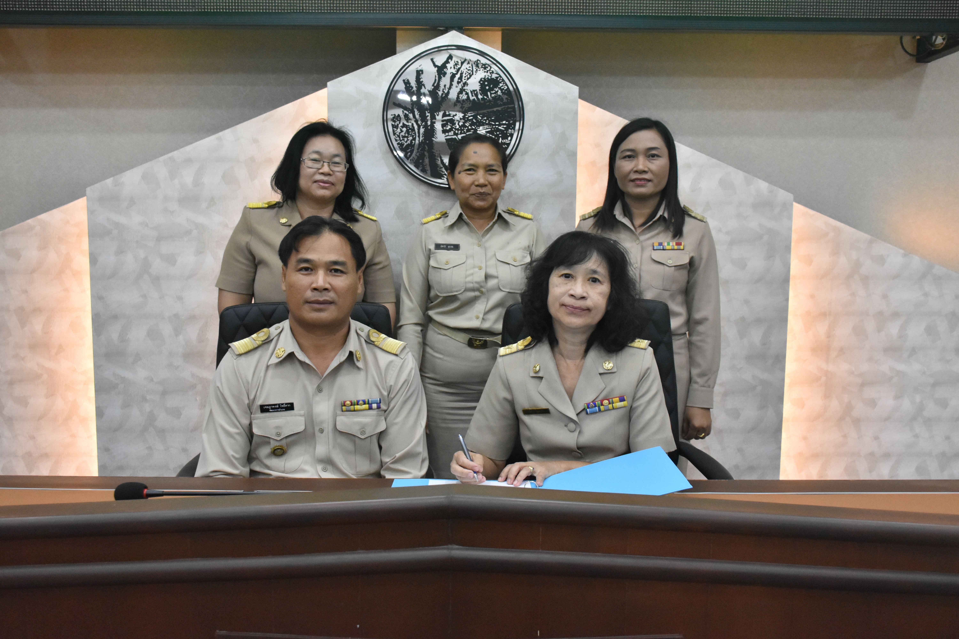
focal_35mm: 34
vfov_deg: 38.4
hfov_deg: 55.1
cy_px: 320
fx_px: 919
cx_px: 480
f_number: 5.6
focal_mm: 23
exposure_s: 1/125
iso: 2500
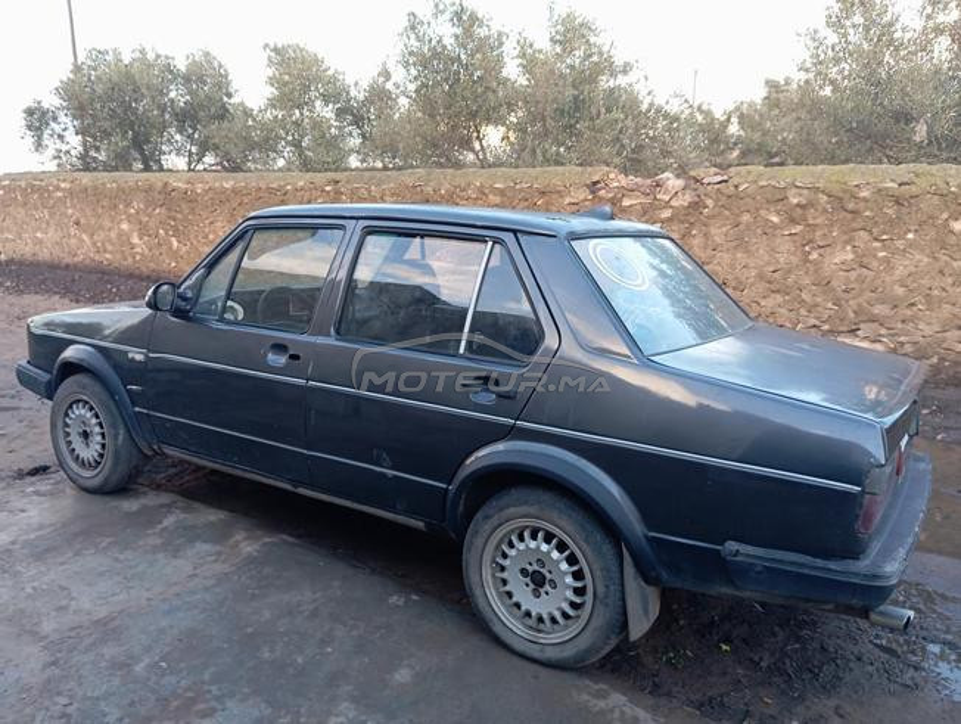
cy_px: 362
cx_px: 480
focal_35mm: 28
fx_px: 778
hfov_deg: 63.4
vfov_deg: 49.9
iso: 121
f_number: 1.8
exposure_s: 1/50
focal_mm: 4.22
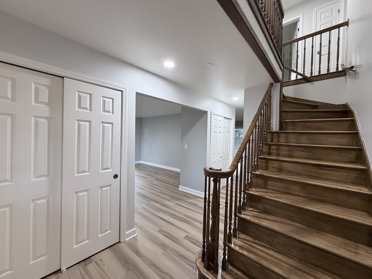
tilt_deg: -1.2
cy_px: 140
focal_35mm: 14
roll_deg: -0.8
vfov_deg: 85.7
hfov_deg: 102.1
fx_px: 150
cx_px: 186
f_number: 2.2
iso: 250
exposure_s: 1/60
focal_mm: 2.22
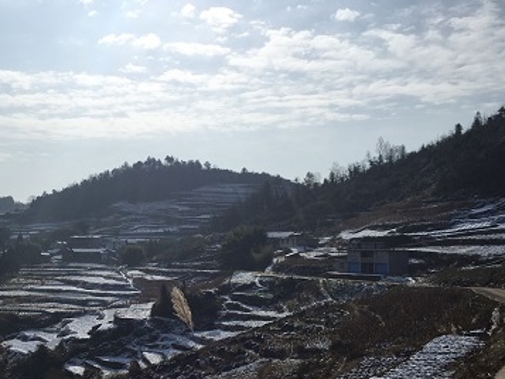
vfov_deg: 36.7
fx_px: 569
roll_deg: -0.3
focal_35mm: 39
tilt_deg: +1.9
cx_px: 184
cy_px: 228
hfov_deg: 47.3
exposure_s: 1/6623
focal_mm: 4.15
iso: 32
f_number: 2.2
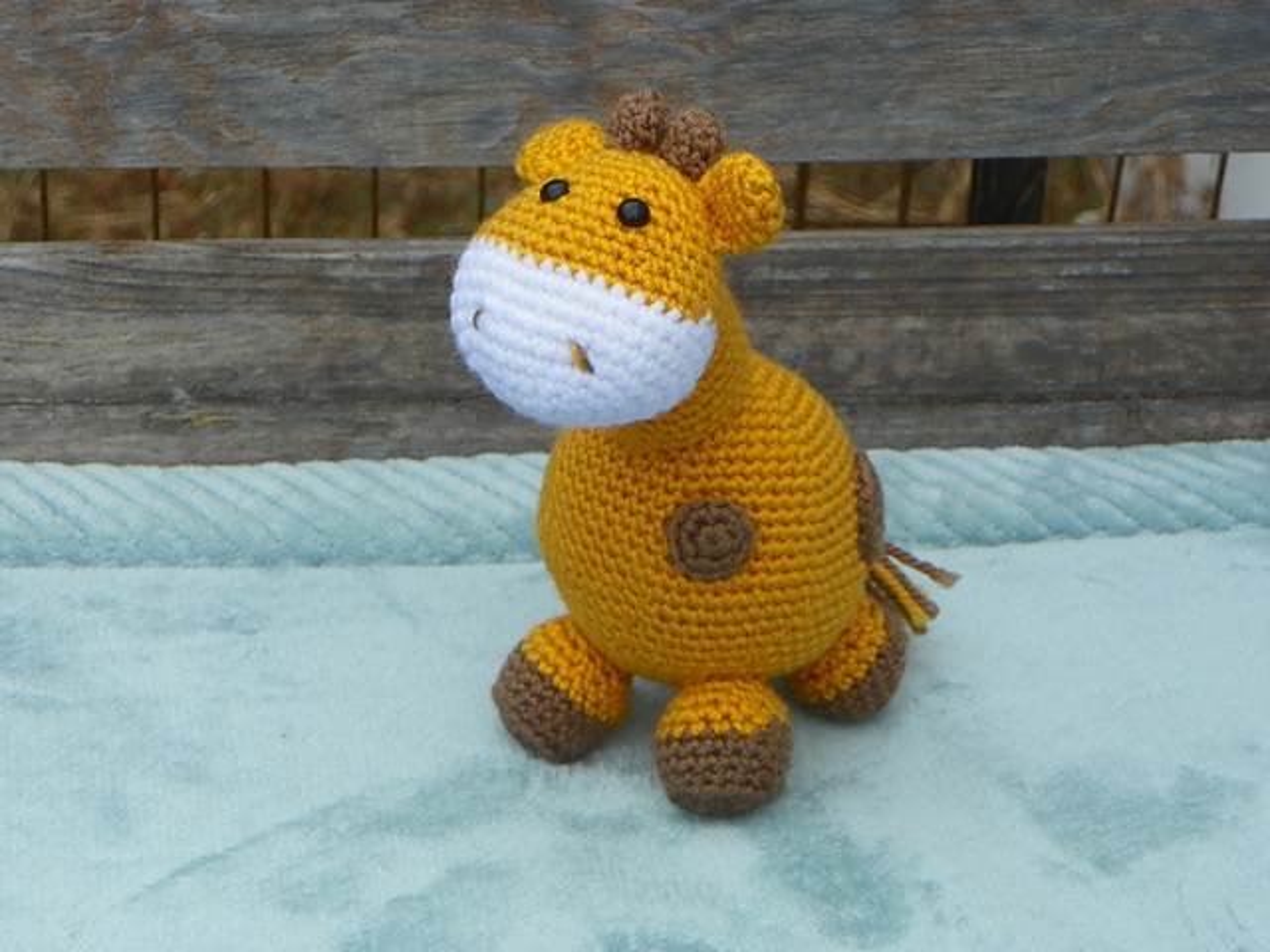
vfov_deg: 14.1
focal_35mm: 105
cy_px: 476
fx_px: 3852
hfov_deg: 18.7
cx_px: 635
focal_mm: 18.8
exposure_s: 1/125
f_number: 4
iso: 64
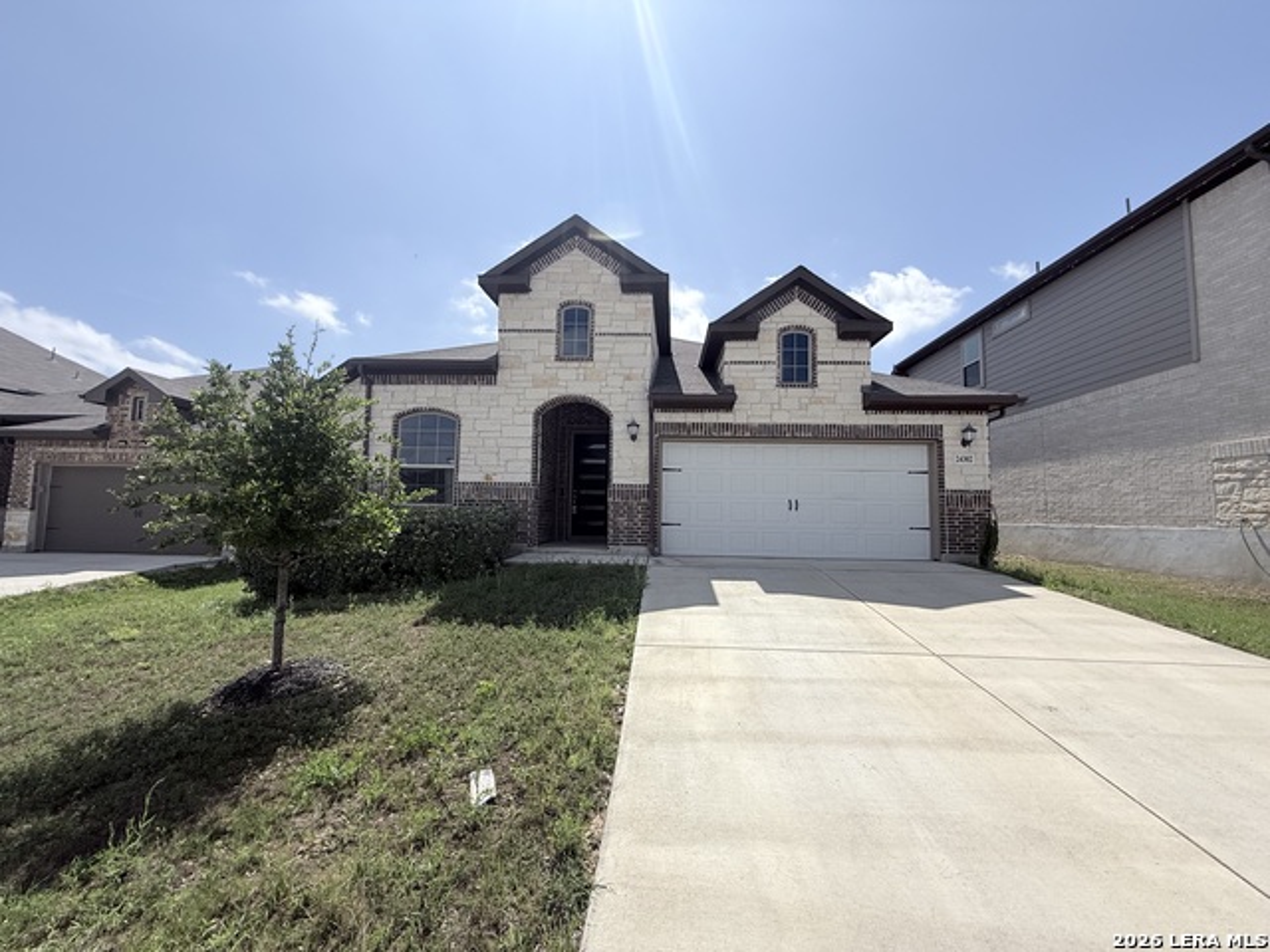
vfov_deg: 85.7
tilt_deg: +5.6
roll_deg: -1.2
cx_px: 635
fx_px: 514
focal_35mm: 14
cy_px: 476
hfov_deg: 102.1
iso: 50
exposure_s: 1/2841
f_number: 2.2
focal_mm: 2.22
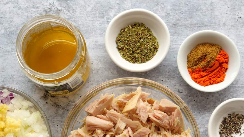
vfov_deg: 19.2
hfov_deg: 33.8
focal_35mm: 62
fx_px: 401
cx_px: 112
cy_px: 115
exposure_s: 1/60
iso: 200
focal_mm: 19
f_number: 3.2
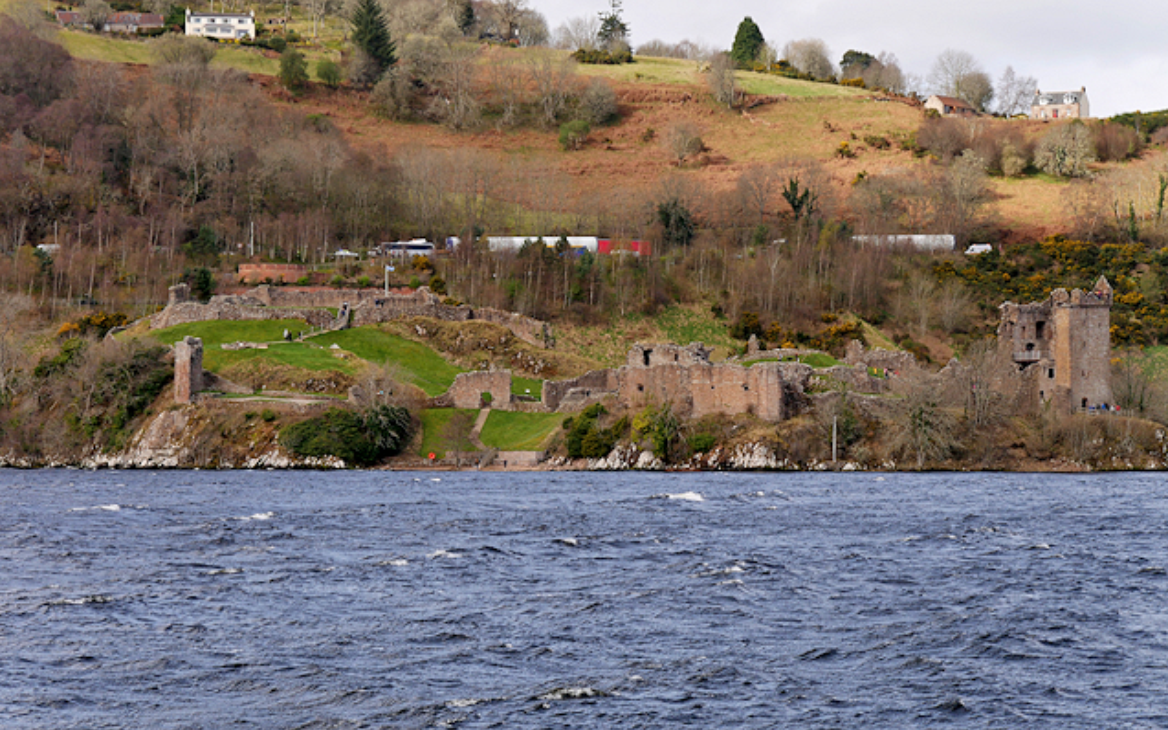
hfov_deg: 16.1
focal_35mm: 130
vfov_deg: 10.1
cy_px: 349
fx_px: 4138
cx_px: 585
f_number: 5.4
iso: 200
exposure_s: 1/500
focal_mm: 61
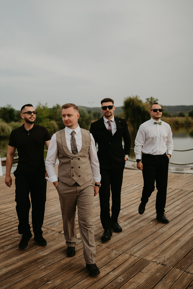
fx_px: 281
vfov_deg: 54.4
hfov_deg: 37.9
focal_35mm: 35
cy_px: 144
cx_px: 96
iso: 80
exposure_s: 1/2000
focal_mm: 35
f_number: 1.6
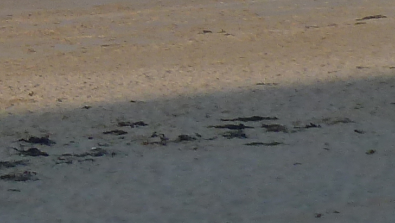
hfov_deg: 5.9
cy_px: -199
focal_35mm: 353
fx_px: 3698
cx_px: -587
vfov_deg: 3.4
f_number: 3.9
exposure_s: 1/400
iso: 80
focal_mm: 9.7
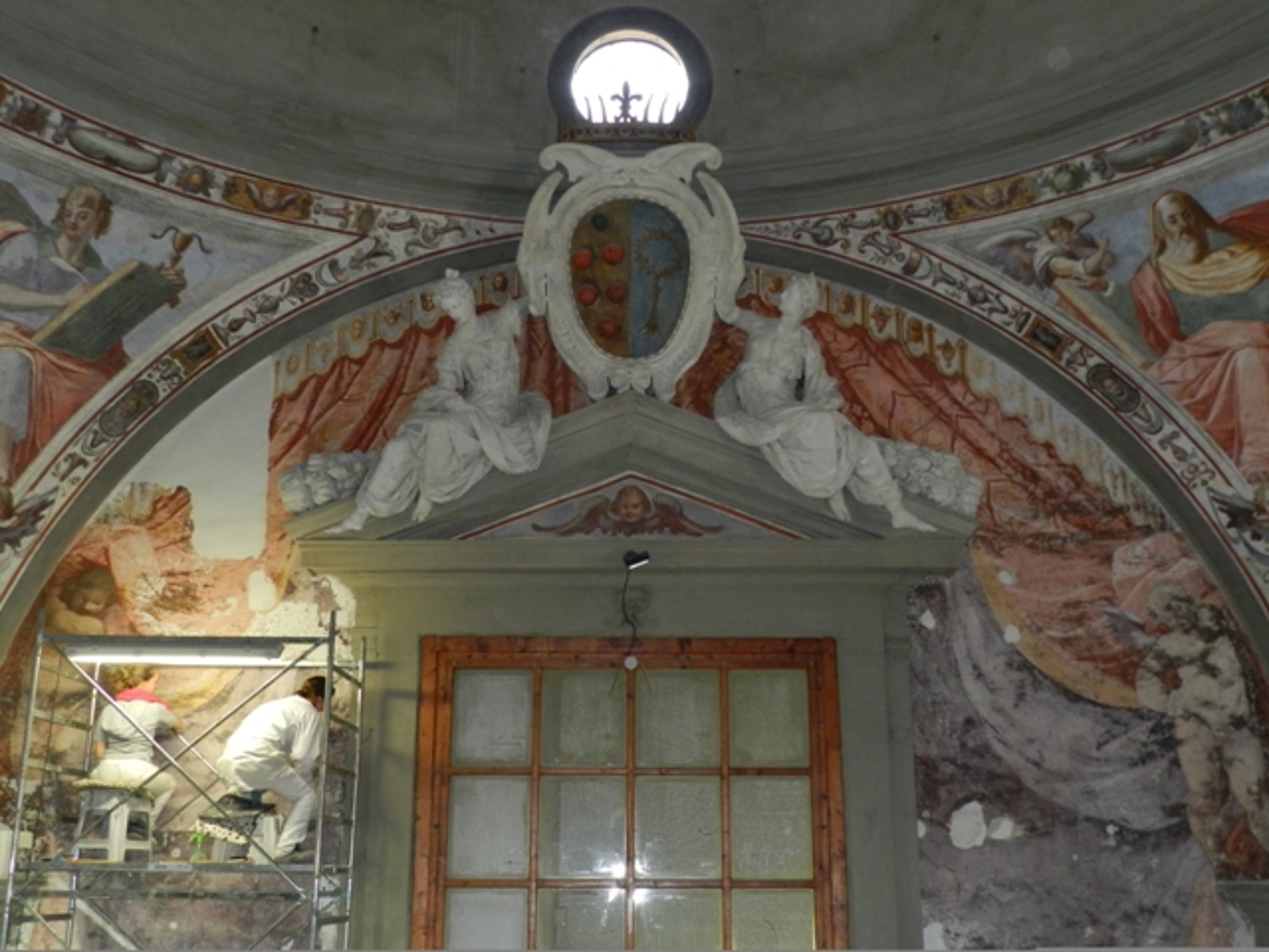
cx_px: 634
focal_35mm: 38
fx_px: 1393
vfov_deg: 37.7
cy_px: 476
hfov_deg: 49.0
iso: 500
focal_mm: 6.7
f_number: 4
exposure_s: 1/30
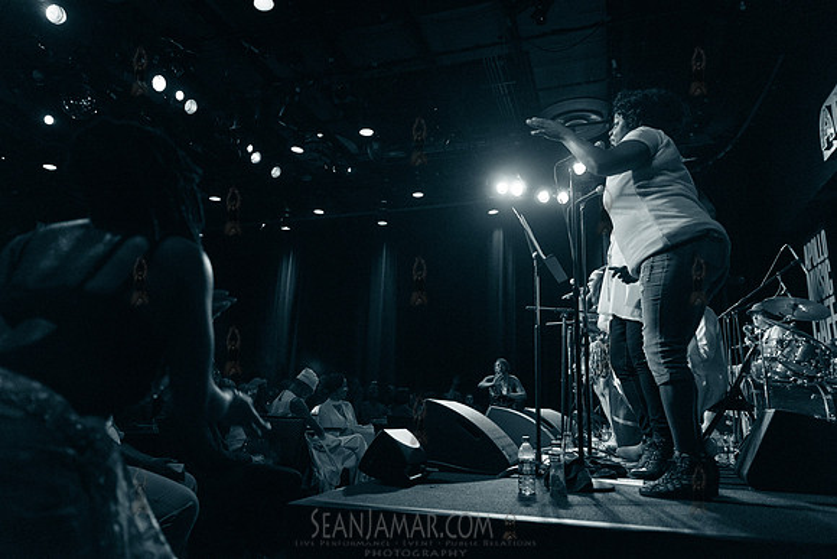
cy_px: 280
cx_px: 418
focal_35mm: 24
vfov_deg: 53.2
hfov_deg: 73.7
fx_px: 558
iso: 4000
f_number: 2.8
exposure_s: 1/160
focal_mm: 24
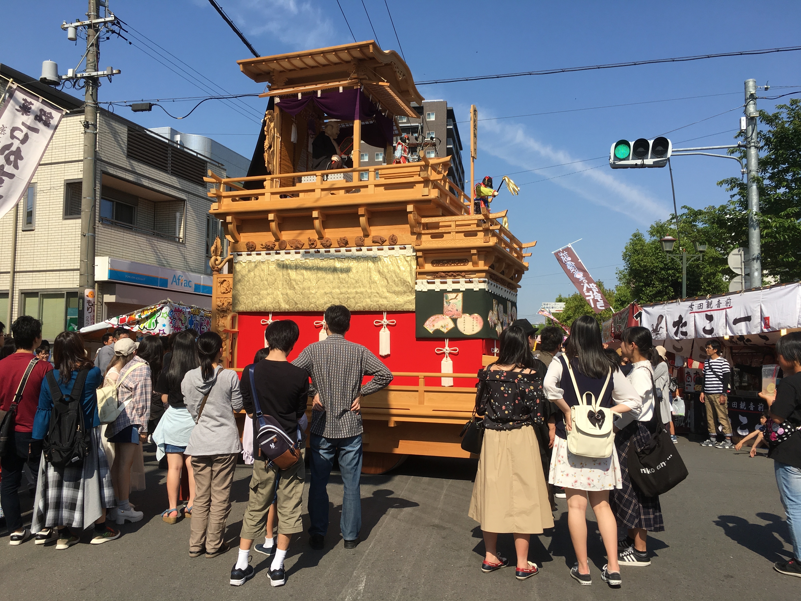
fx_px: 671
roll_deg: -1.8
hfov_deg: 61.7
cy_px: 300
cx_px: 400
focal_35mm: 29
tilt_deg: +4.4
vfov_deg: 48.2
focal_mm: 4.15
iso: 25
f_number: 2.2
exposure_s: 1/1789
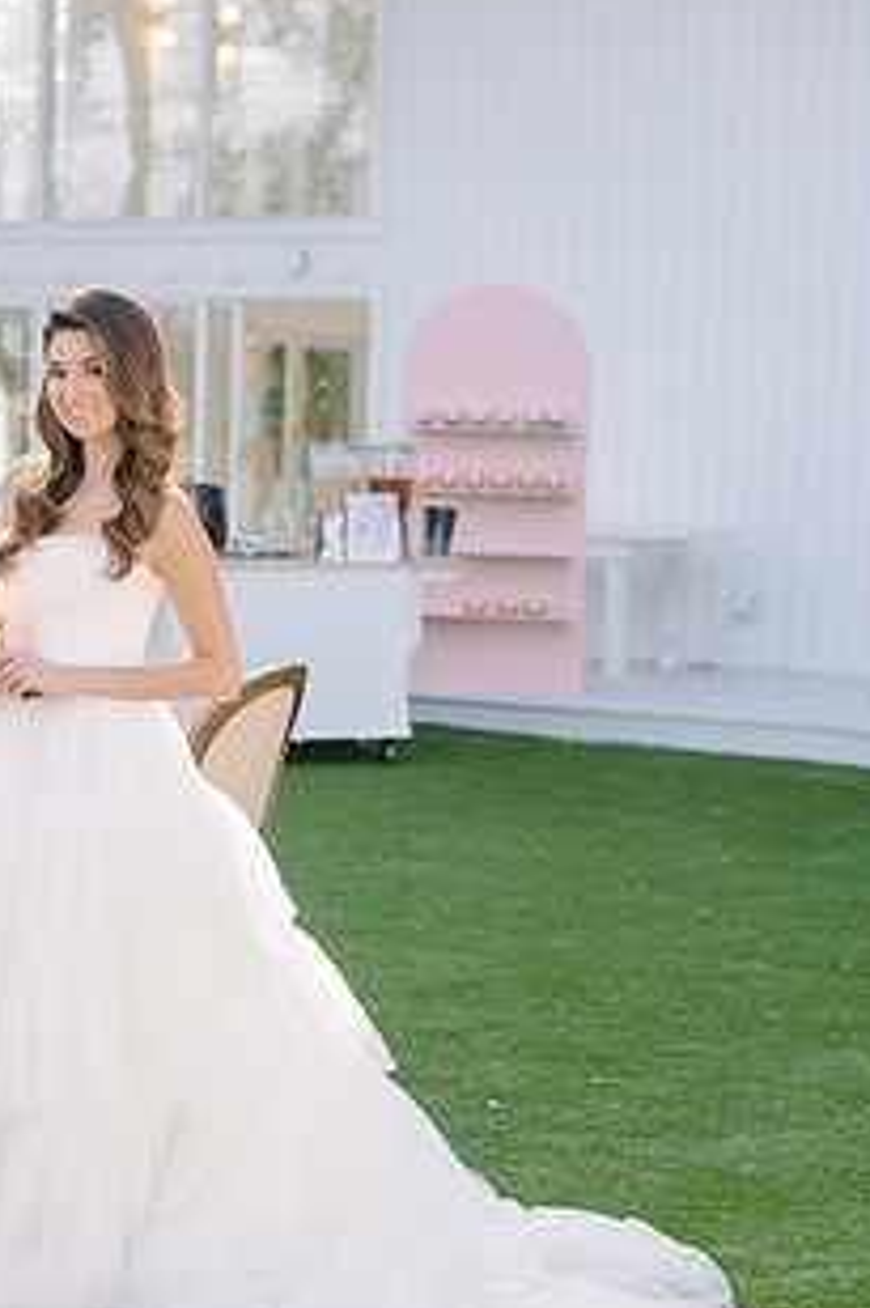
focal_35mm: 73
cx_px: 272
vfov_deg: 27.7
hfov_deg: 18.6
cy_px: 696
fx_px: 2649
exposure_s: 1/200
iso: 50
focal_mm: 50
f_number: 2.5
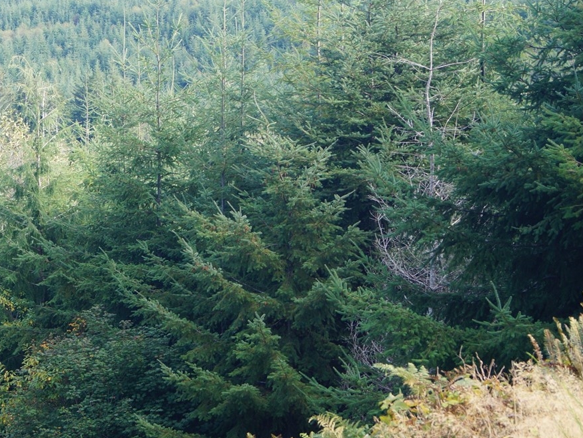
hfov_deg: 19.9
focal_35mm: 98
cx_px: 148
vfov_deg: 15.1
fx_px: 1650
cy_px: 300
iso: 100
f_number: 5.6
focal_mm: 35
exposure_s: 1/60
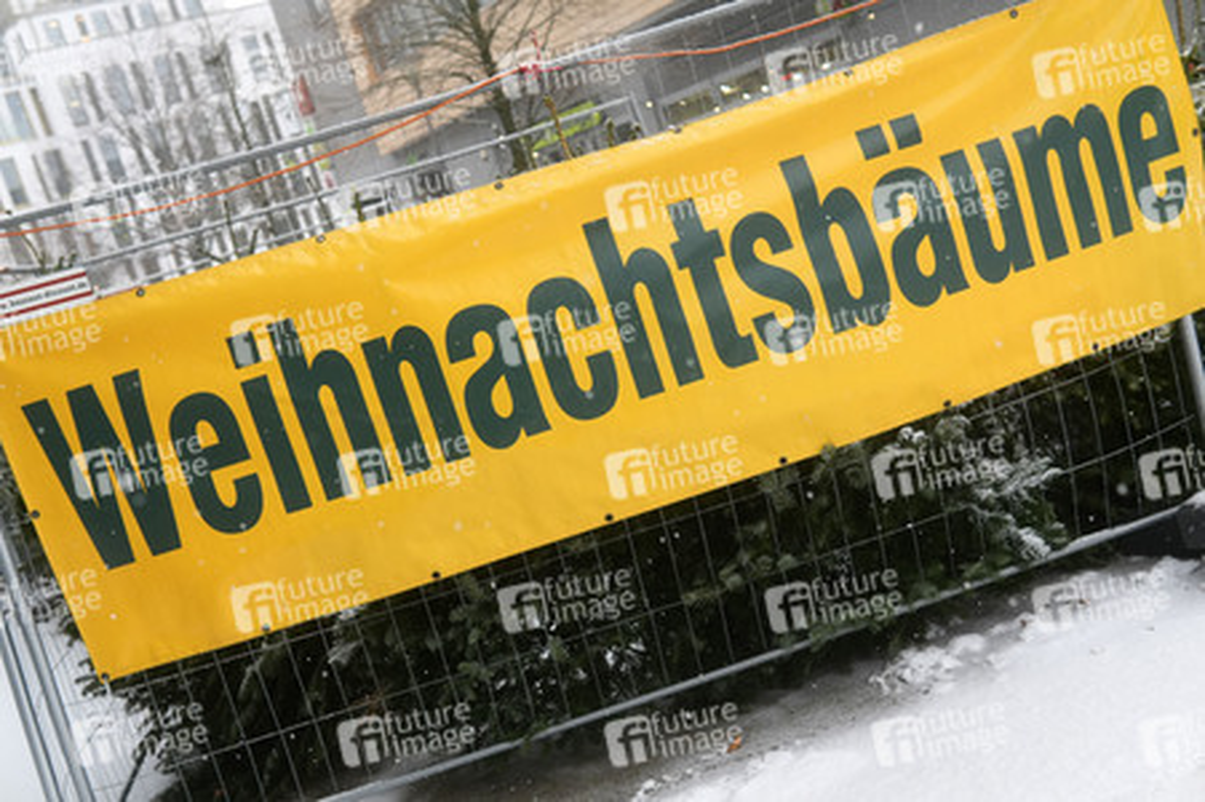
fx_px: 1505
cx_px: 602
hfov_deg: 43.6
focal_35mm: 45
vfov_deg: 29.8
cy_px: 401
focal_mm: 30
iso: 640
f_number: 3.2
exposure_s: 1/500
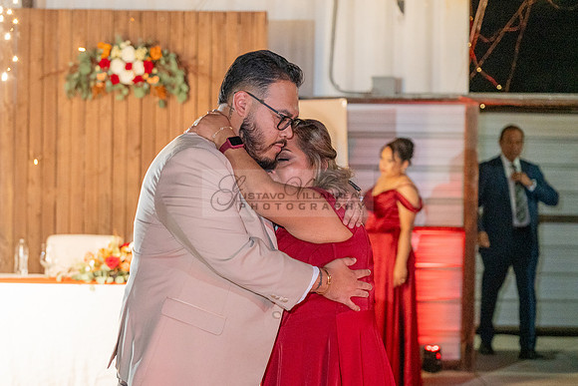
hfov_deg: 19.8
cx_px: 253
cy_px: 189
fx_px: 1659
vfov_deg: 13.3
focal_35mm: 103
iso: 3200
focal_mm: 92
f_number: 4
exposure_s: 1/250
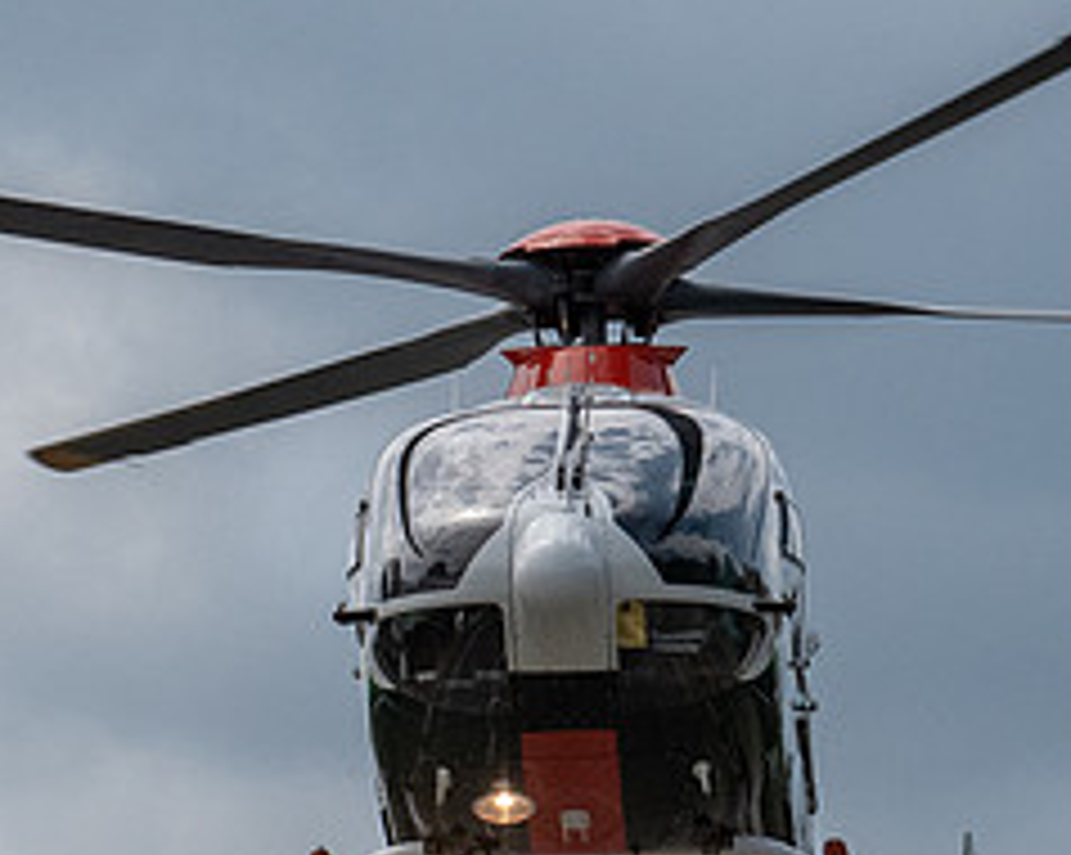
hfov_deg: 3.9
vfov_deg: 3.1
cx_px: 600
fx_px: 15646
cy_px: 288
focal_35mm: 494
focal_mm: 110
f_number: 10
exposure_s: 1/4000
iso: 800
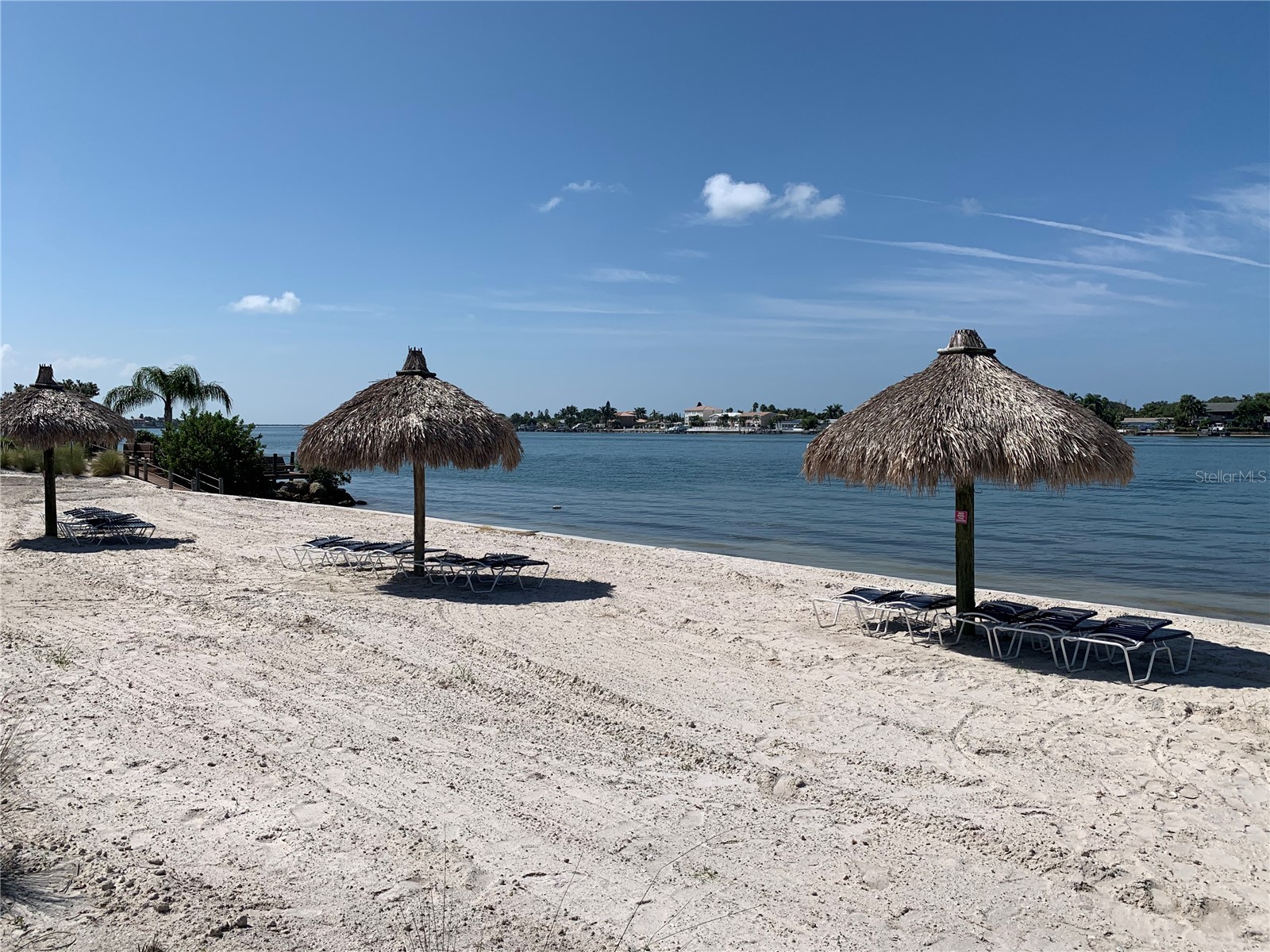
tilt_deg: -2.0
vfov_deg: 53.1
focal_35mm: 26
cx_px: 635
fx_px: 954
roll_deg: +0.2
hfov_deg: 67.3
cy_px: 476
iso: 25
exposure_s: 1/5405
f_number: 1.8
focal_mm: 4.25
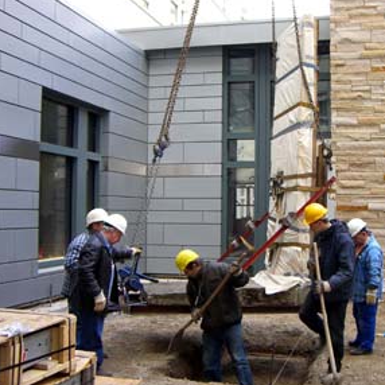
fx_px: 591
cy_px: 197
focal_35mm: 47
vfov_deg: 36.1
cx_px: 244
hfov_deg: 35.8
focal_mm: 6.2
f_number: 2.7
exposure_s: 1/80
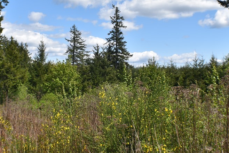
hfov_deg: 30.1
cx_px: 106
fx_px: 425
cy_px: 44
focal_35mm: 67
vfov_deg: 20.3
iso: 100
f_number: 8
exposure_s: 1/250
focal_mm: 27
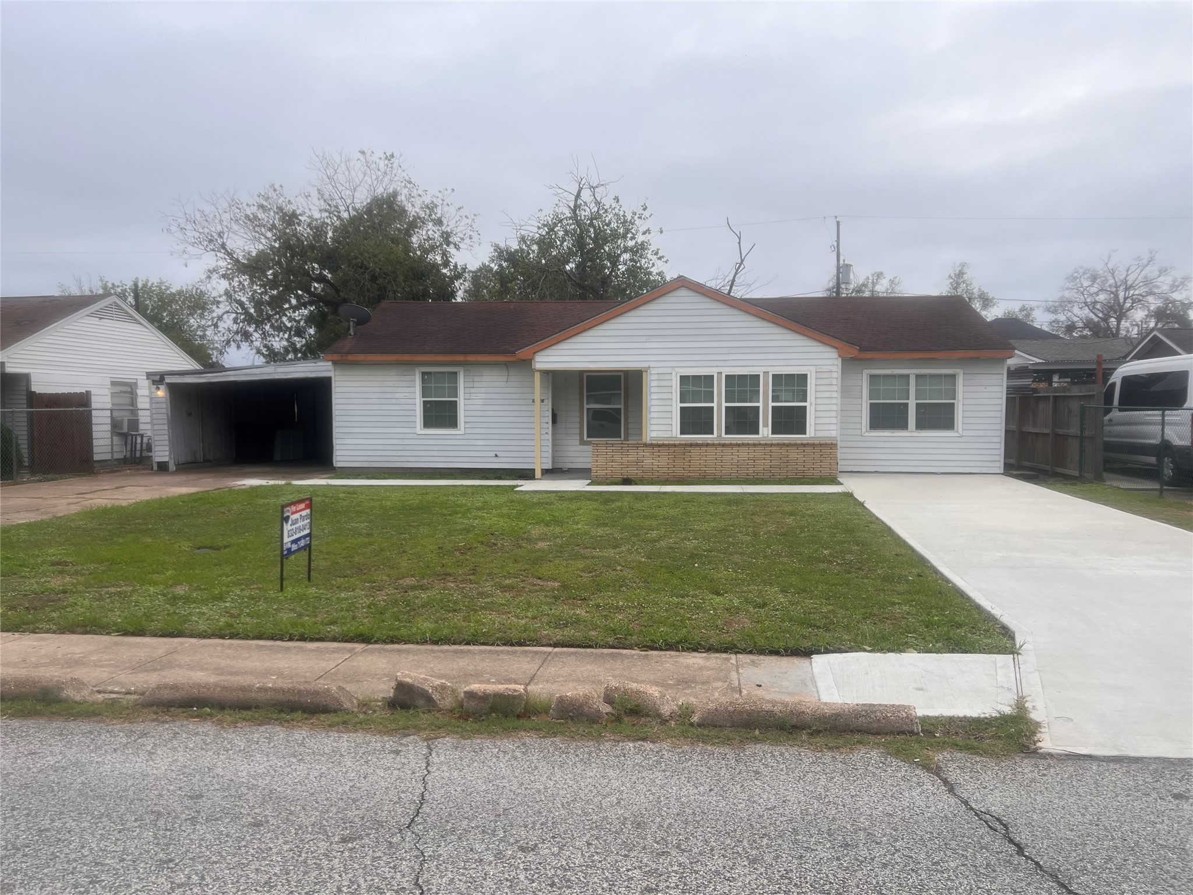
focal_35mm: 26
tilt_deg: -2.1
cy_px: 448
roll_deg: -0.3
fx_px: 896
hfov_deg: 67.3
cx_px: 596
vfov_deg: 53.1
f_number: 1.5
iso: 50
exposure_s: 1/2994
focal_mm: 5.7
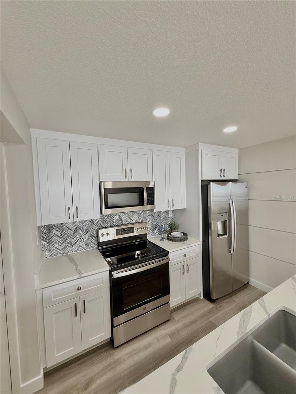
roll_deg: +1.1
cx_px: 148
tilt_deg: -1.4
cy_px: 197
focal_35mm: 14
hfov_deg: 85.7
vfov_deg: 102.1
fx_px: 160
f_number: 2.2
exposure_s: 1/120
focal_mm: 2.22
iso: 80
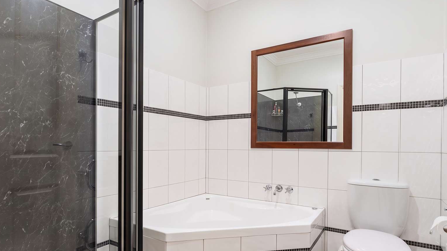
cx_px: 206
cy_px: 146
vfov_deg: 53.4
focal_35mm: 21
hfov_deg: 83.7
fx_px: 249
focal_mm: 16
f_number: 5.6
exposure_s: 1/25
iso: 320
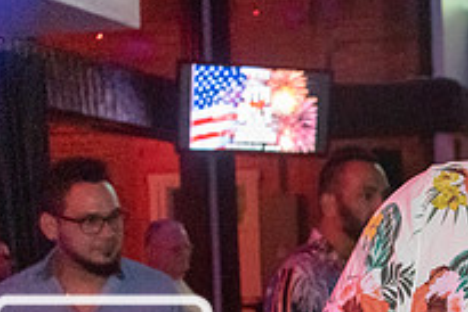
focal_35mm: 89
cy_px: 311
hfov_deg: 21.1
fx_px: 1158
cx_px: 582
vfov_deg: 15.1
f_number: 3.8
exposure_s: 1/60
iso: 6400
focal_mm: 21
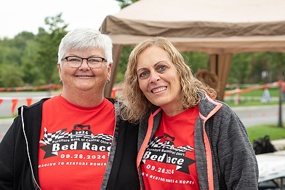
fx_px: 855
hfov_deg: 18.9
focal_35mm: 108
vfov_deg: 12.7
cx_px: 125
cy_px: 128
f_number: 4.5
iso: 640
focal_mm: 62
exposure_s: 1/160
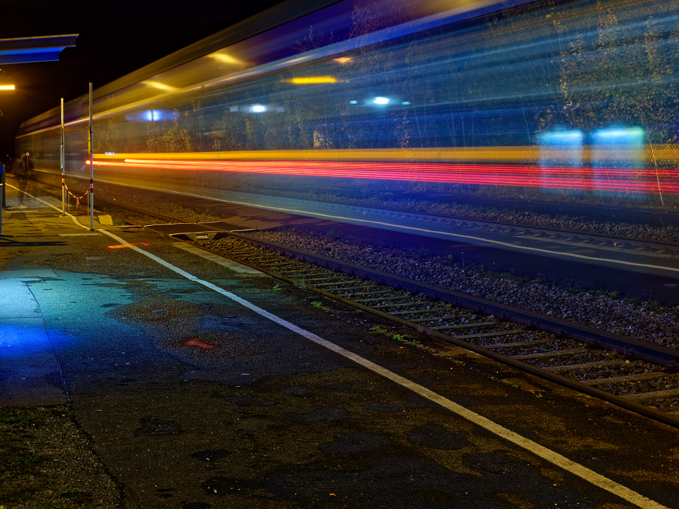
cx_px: 297
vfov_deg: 26.6
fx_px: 1079
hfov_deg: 34.9
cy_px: 258
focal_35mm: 55
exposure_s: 20
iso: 50
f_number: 11
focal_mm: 50
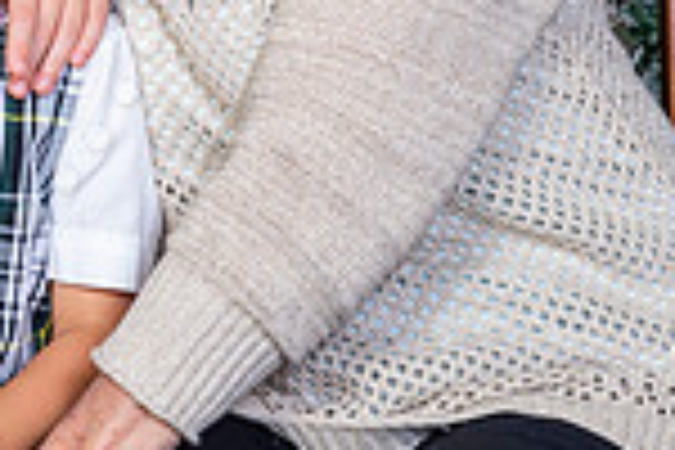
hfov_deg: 6.2
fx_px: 6168
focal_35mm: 329
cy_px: -104
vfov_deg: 4.2
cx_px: -248
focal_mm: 85
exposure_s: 1/125
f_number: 8
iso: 400
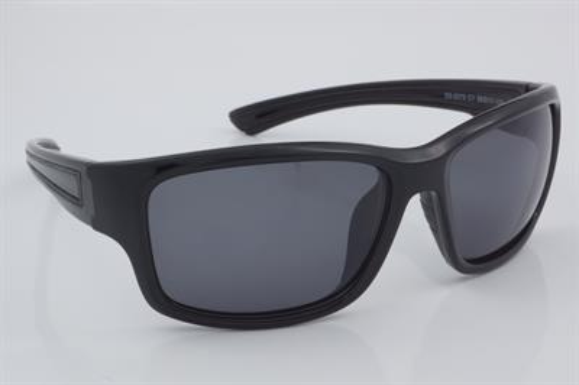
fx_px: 1326
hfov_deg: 24.6
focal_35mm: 82
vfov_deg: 16.5
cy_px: 192
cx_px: 290
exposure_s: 1/4
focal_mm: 55
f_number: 32
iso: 100
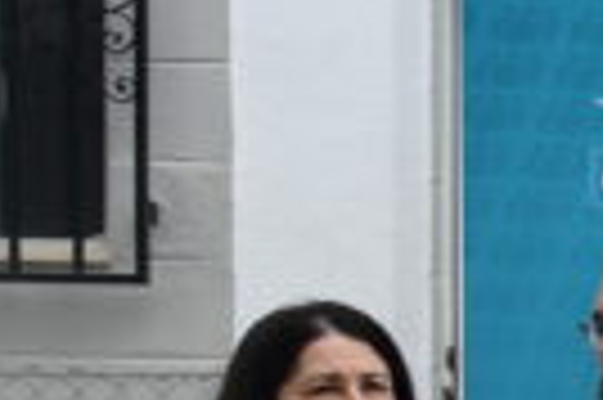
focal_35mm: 237
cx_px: 2300
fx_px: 3965
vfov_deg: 5.7
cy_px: 694
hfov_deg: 6.9
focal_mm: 21
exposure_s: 1/250
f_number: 8
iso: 140
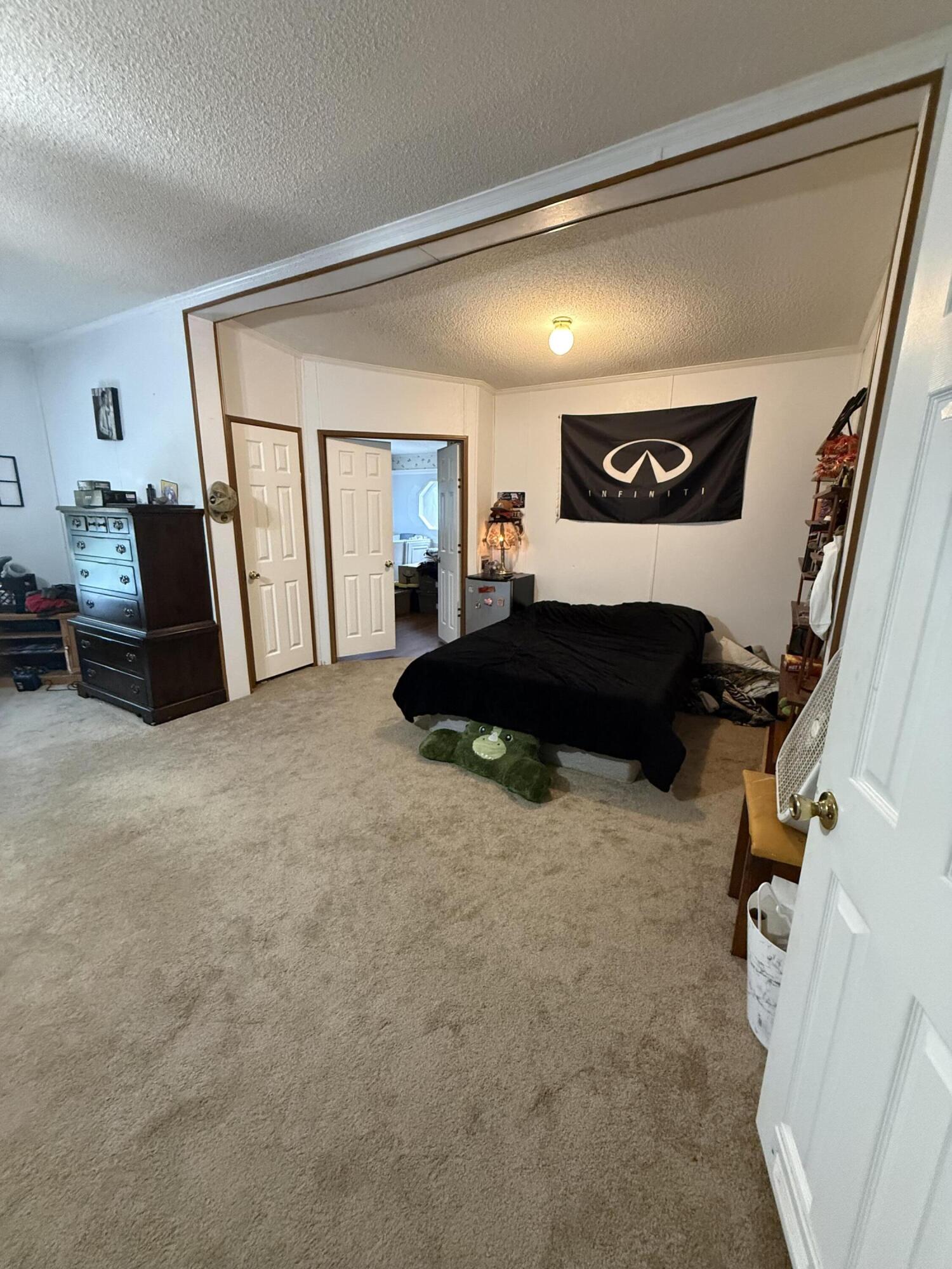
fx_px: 513
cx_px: 476
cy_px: 634
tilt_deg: -13.1
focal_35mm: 14
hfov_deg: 85.7
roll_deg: -0.8
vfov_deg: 102.1
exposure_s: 1/60
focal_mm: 2.22
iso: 640
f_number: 2.2
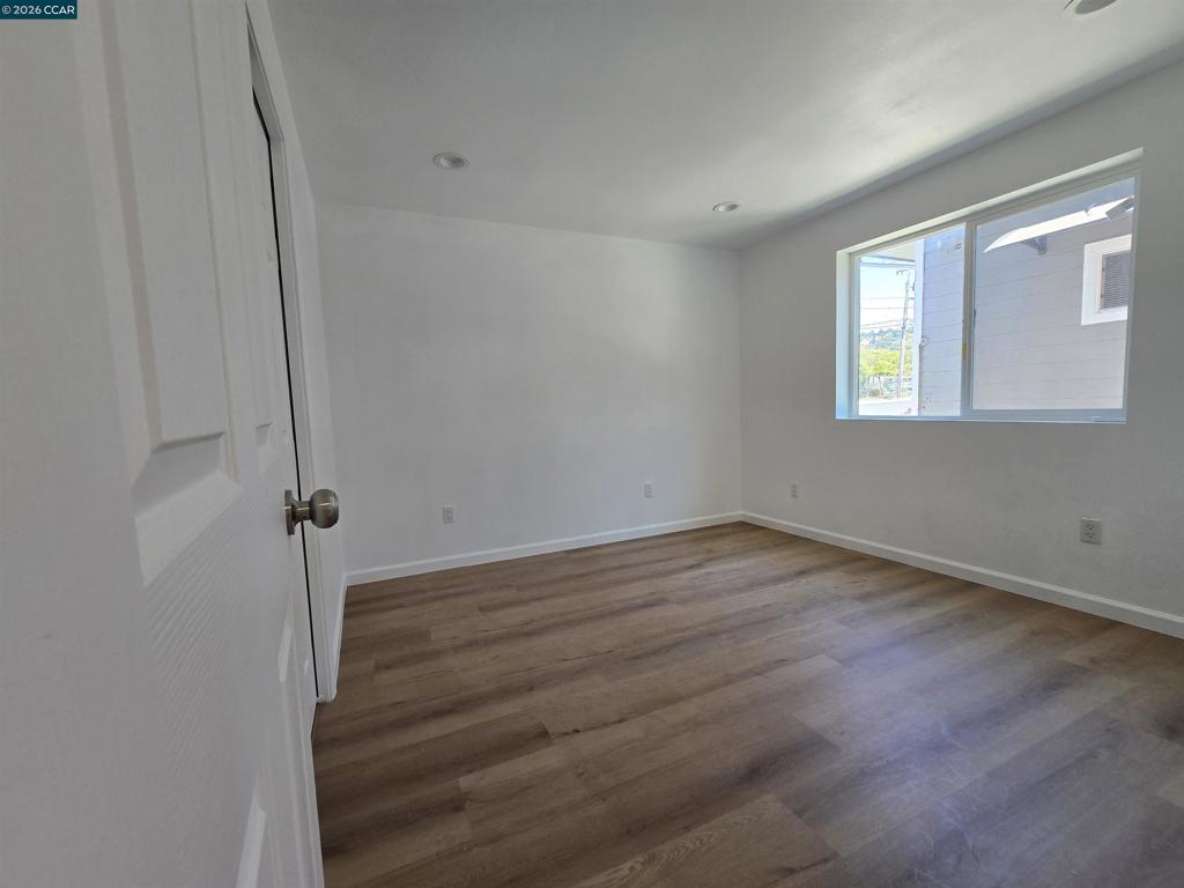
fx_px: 445
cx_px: 592
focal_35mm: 13
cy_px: 444
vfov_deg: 89.9
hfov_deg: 106.2
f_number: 2.2
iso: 50
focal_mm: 2.2
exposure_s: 1/60
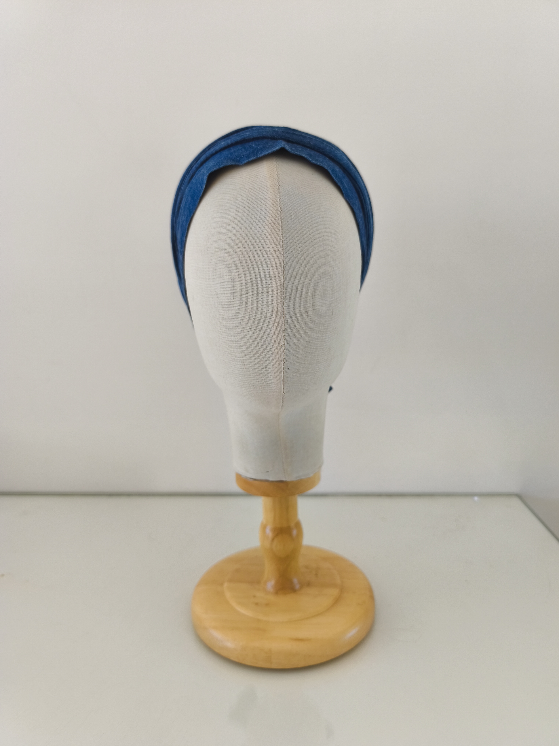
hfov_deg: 58.9
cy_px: 373
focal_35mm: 23
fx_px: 495
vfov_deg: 73.9
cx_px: 280
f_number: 1.65
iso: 125
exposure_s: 1/100
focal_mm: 6.14
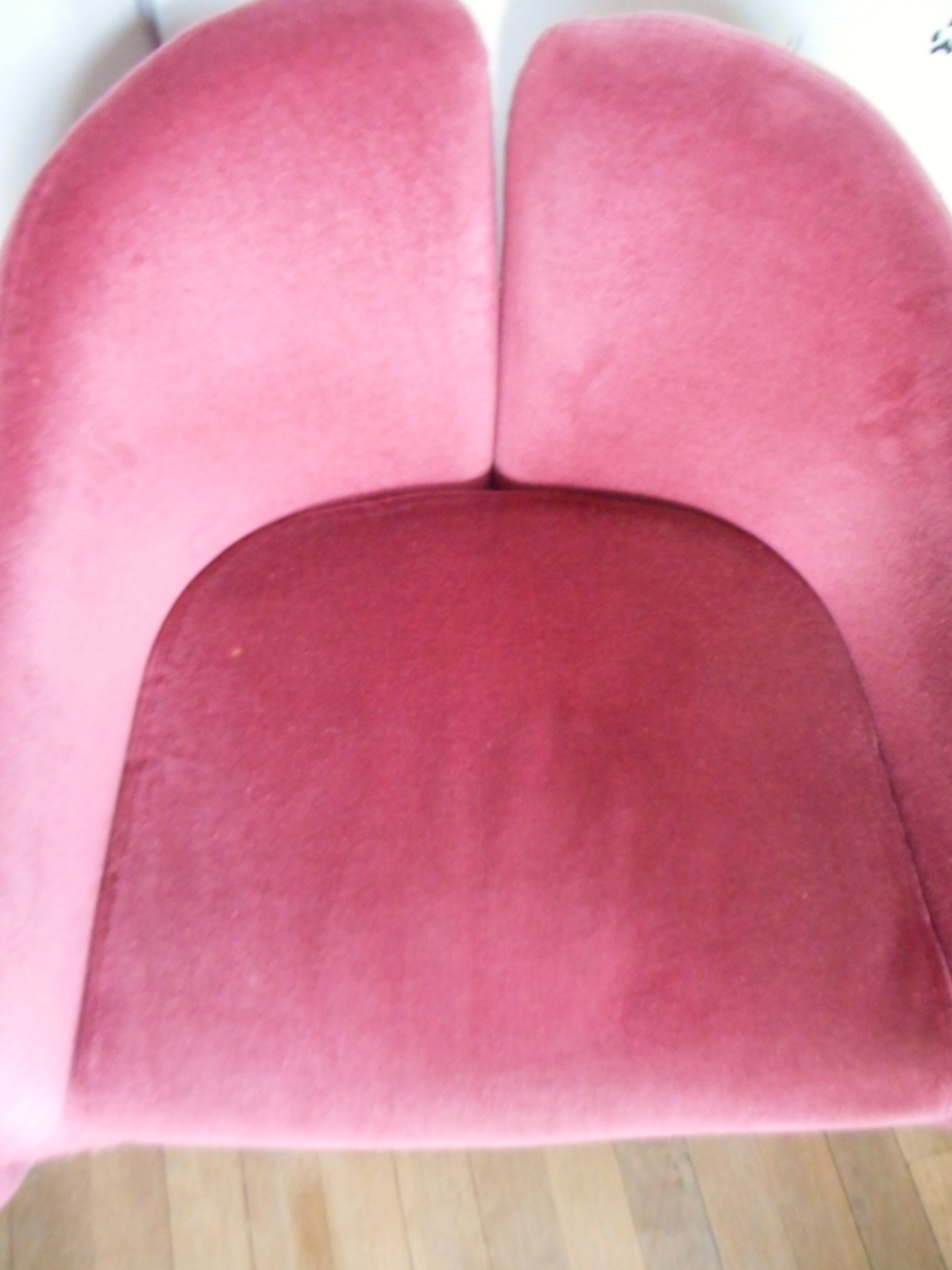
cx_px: 476
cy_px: 635
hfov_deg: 54.9
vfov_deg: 69.4
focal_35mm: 25
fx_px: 917
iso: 800
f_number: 3.7
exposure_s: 1/5
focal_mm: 4.5
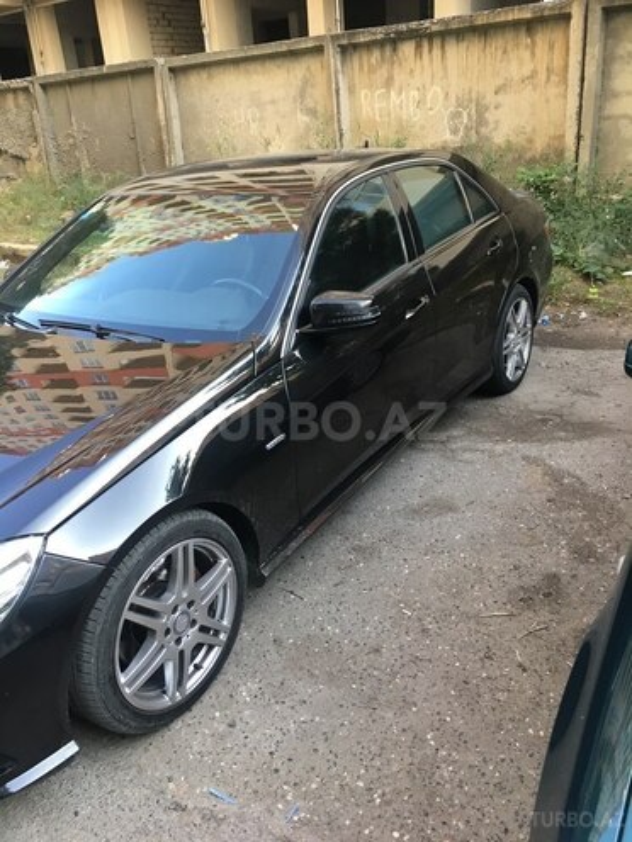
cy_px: 421
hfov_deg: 48.2
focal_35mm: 29
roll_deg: +4.3
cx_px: 316
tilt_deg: -23.5
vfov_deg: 61.7
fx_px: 706
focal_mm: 4.15
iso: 32
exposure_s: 1/33
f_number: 2.2
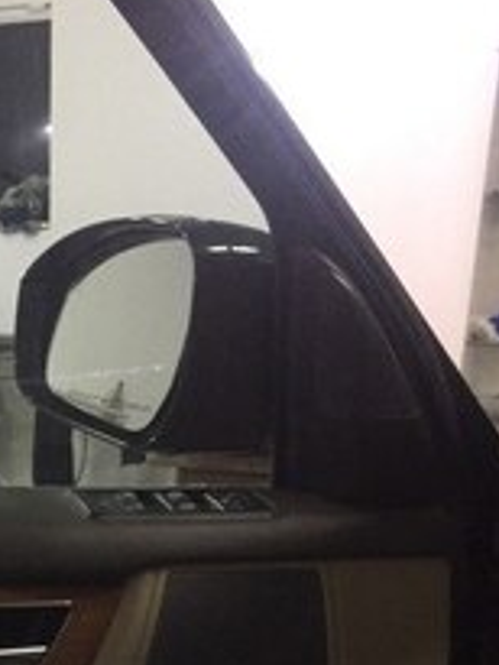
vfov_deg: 25.5
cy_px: 756
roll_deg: +0.8
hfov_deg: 19.9
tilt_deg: -18.8
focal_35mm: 70
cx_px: -81
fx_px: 1344
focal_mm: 4.15
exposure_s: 1/25
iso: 250
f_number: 2.2
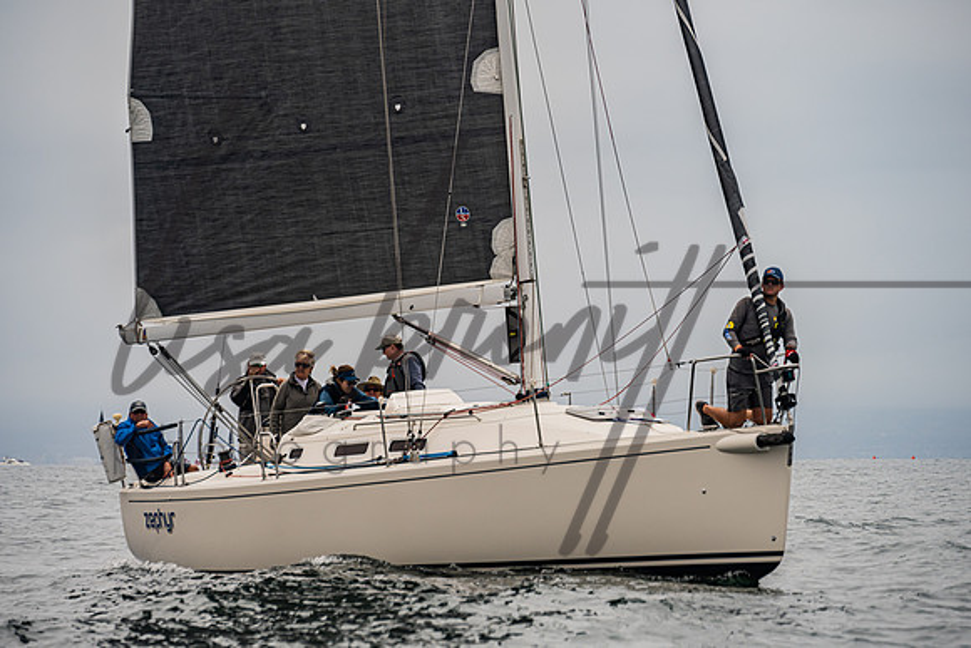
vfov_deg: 6.2
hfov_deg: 9.2
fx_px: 6003
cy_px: 338
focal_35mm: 223
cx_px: 484
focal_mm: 190
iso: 250
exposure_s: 1/1000
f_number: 6.3
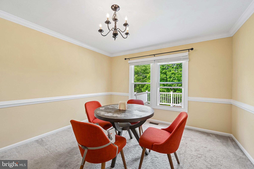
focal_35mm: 14
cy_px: 84
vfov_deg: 81.2
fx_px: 99
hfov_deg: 104.3
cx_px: 127
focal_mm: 14
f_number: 8
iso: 100
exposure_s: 1/30
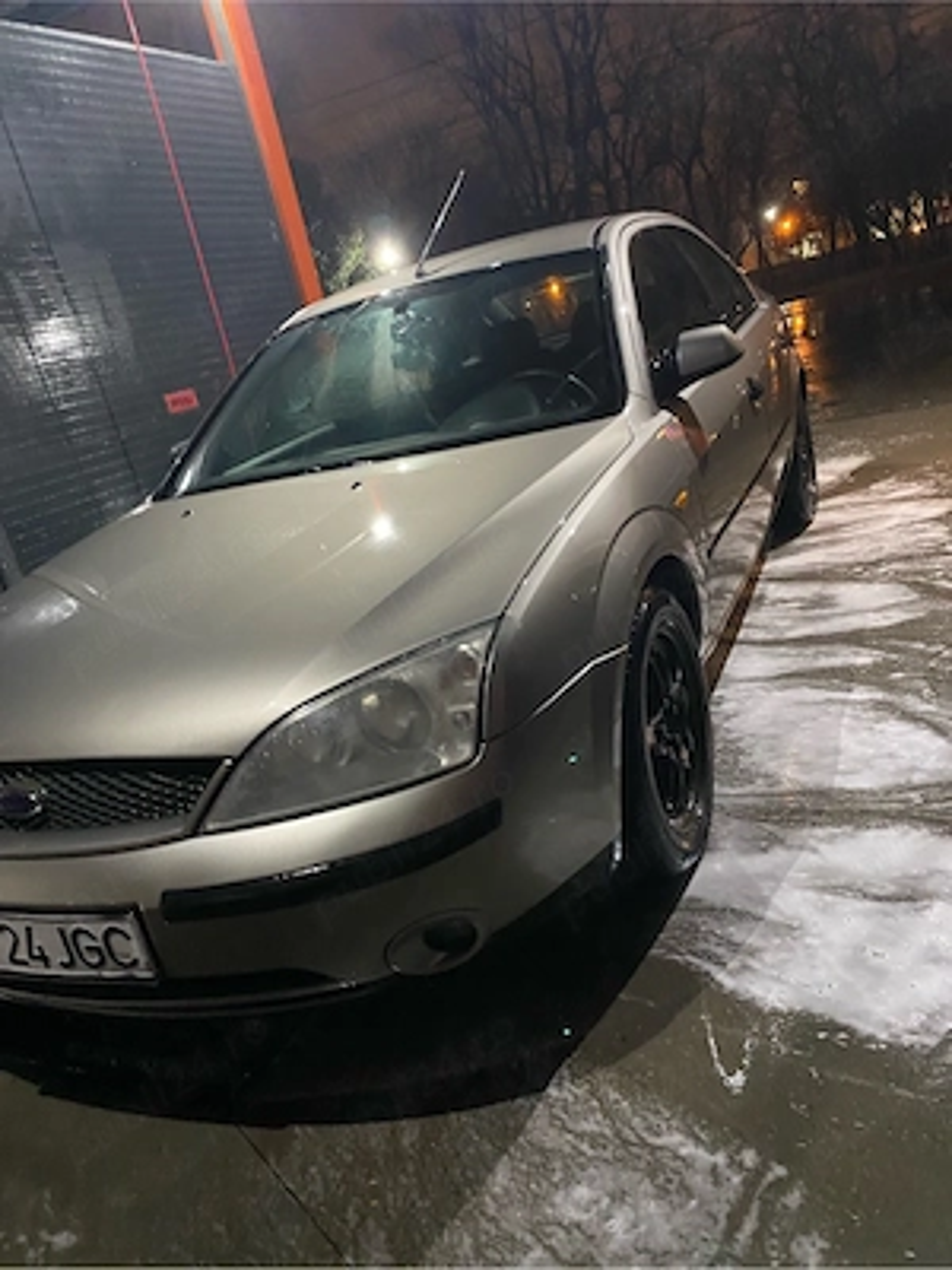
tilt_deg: -16.9
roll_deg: +15.1
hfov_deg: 53.1
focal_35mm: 26
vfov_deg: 67.3
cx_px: 476
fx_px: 953
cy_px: 635
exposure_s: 1/25
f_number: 1.8
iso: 640
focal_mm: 4.25
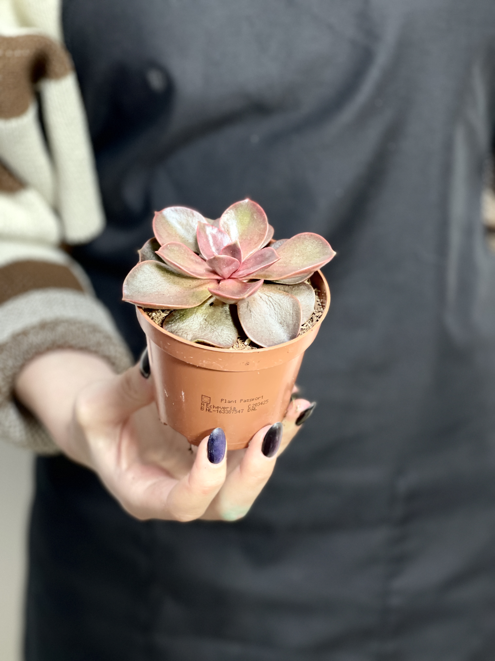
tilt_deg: -24.1
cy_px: 330
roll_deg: +1.3
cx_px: 248
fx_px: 1220
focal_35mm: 64
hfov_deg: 22.9
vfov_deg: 30.3
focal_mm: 7.5
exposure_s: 1/33
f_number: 2.2
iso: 250
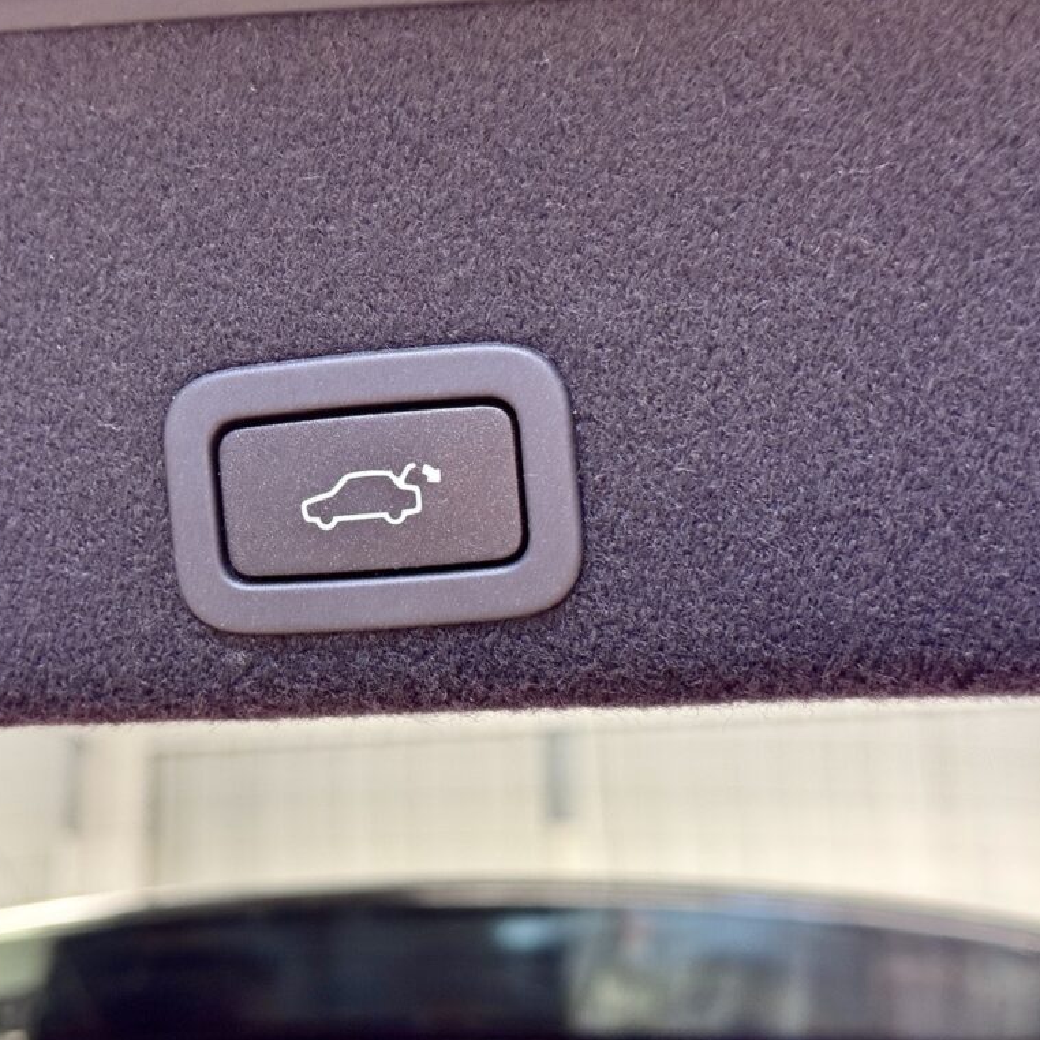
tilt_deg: +17.0
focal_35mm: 57
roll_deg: -0.1
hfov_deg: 29.9
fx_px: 1937
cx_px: 373
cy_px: 519
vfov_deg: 30.0
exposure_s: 1/54
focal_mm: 6.76
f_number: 1.78
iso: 250
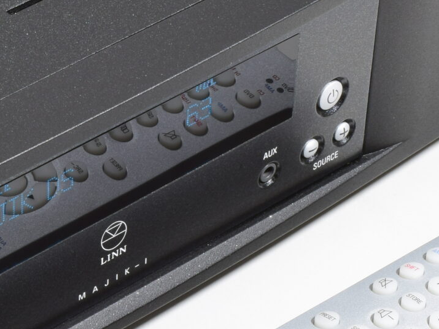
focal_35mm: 186
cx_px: 19
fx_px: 2358
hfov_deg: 10.6
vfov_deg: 8.0
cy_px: 288
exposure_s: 5
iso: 100
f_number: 25
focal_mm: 36
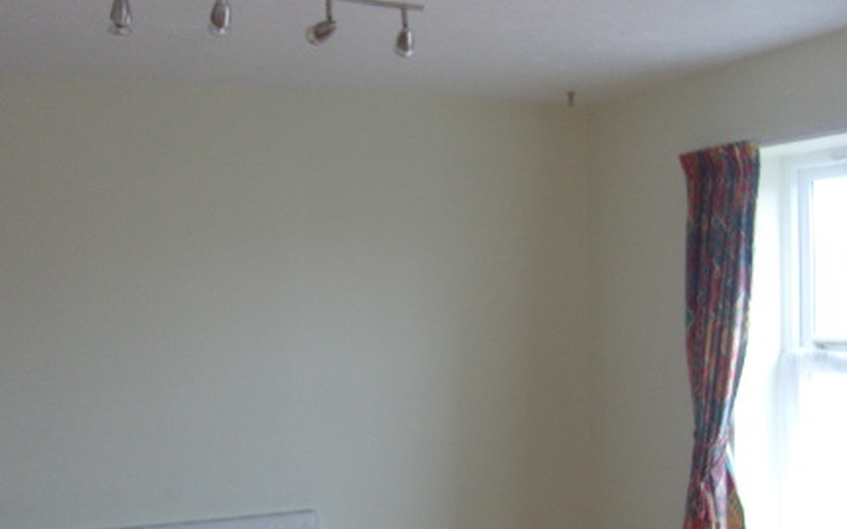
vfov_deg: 29.8
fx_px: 992
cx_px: 434
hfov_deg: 46.2
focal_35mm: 43
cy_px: 292
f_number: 2.8
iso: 160
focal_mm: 7.3
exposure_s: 1/40
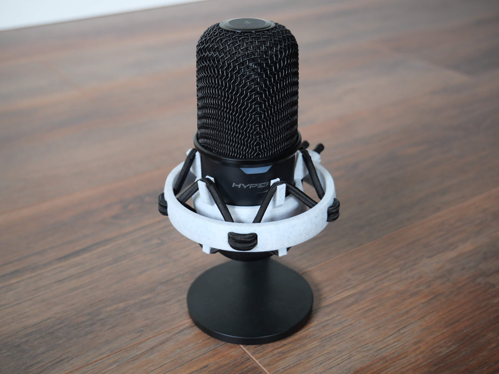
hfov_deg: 44.8
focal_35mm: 42
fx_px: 605
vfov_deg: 34.3
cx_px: 245
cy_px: 181
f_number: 4.1
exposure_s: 1/40
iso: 800
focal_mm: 20
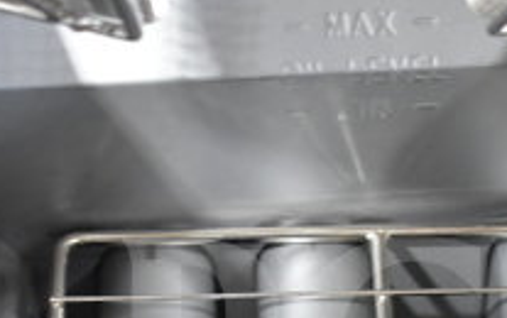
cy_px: 432
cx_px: 340
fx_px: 1992
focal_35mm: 144
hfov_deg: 14.5
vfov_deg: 9.0
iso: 1600
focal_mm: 32
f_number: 4.5
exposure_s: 1/50
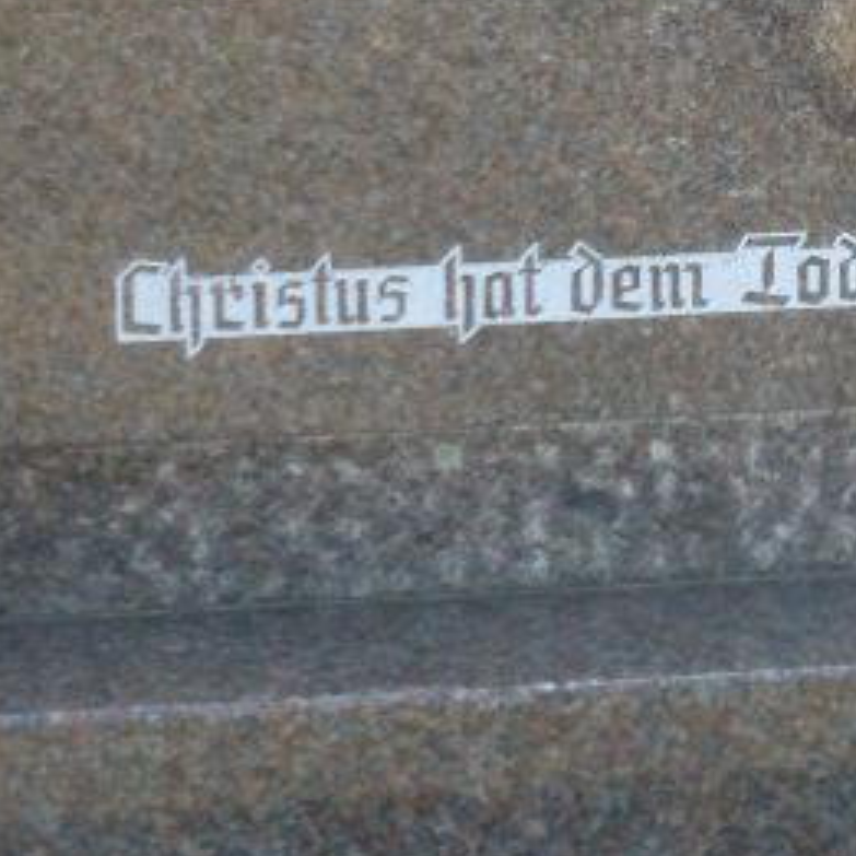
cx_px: 912
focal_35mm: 260
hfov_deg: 6.7
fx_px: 7274
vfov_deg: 6.7
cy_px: -108
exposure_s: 1/250
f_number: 5.3
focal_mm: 17.1
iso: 320
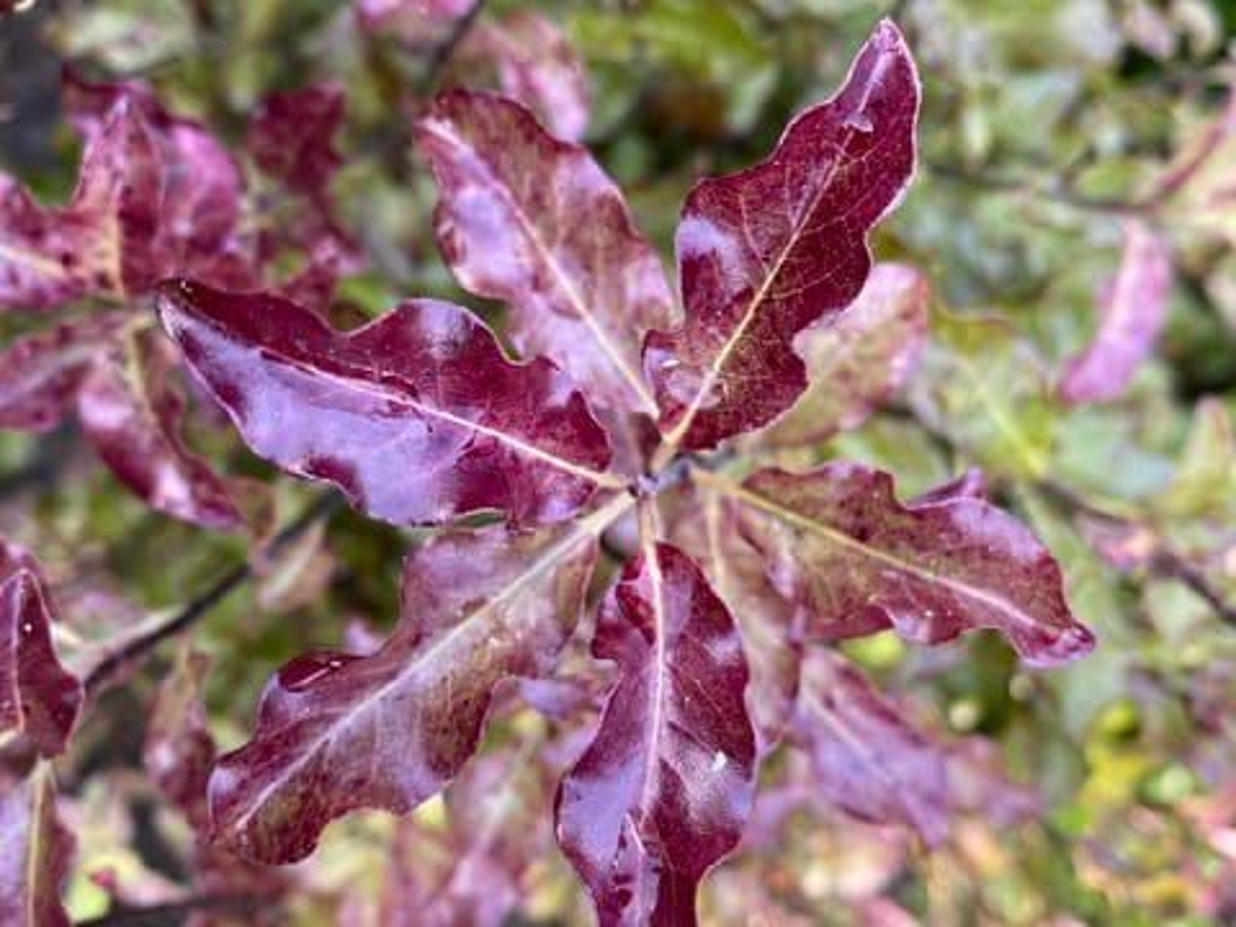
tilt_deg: -70.6
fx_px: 928
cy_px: 464
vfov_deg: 53.1
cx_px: 618
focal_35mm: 26
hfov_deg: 67.3
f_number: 1.8
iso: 80
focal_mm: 4.25
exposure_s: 1/121
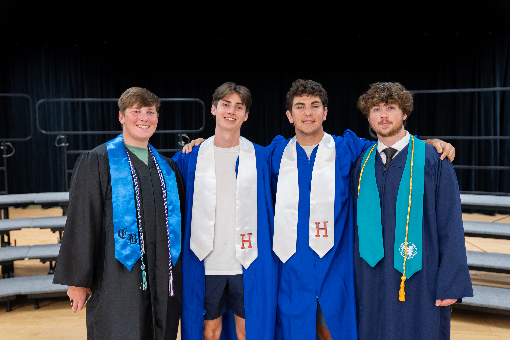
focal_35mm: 37
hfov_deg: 51.9
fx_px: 524
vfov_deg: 36.0
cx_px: 255
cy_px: 170
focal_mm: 37
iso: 640
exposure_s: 1/100
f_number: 2.8
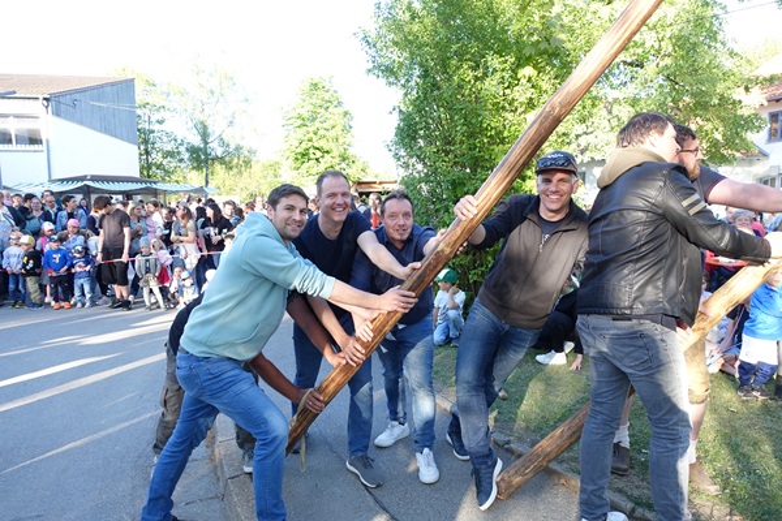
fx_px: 521
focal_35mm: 24
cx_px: 391
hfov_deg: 73.7
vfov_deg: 53.1
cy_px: 260
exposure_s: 1/80
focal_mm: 8.8
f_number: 5.6
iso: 125
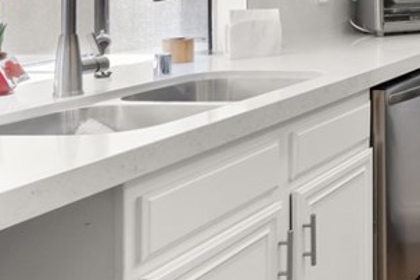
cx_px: 683
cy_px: -35
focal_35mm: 54
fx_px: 630
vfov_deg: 23.4
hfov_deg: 24.6
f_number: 9
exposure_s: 1/13
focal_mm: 16
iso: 640
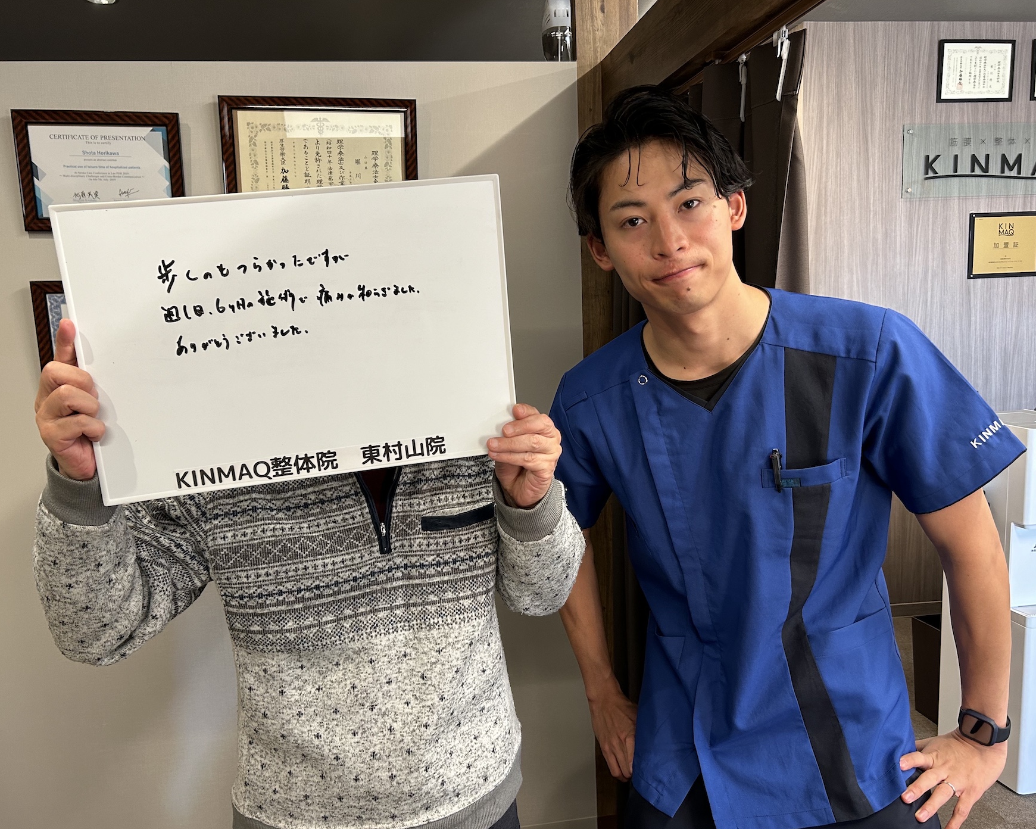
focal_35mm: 28
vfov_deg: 51.5
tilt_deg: -7.9
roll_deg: +2.7
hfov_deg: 62.2
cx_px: 496
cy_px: 422
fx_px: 859
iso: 125
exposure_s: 1/64
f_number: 1.5
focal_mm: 5.7
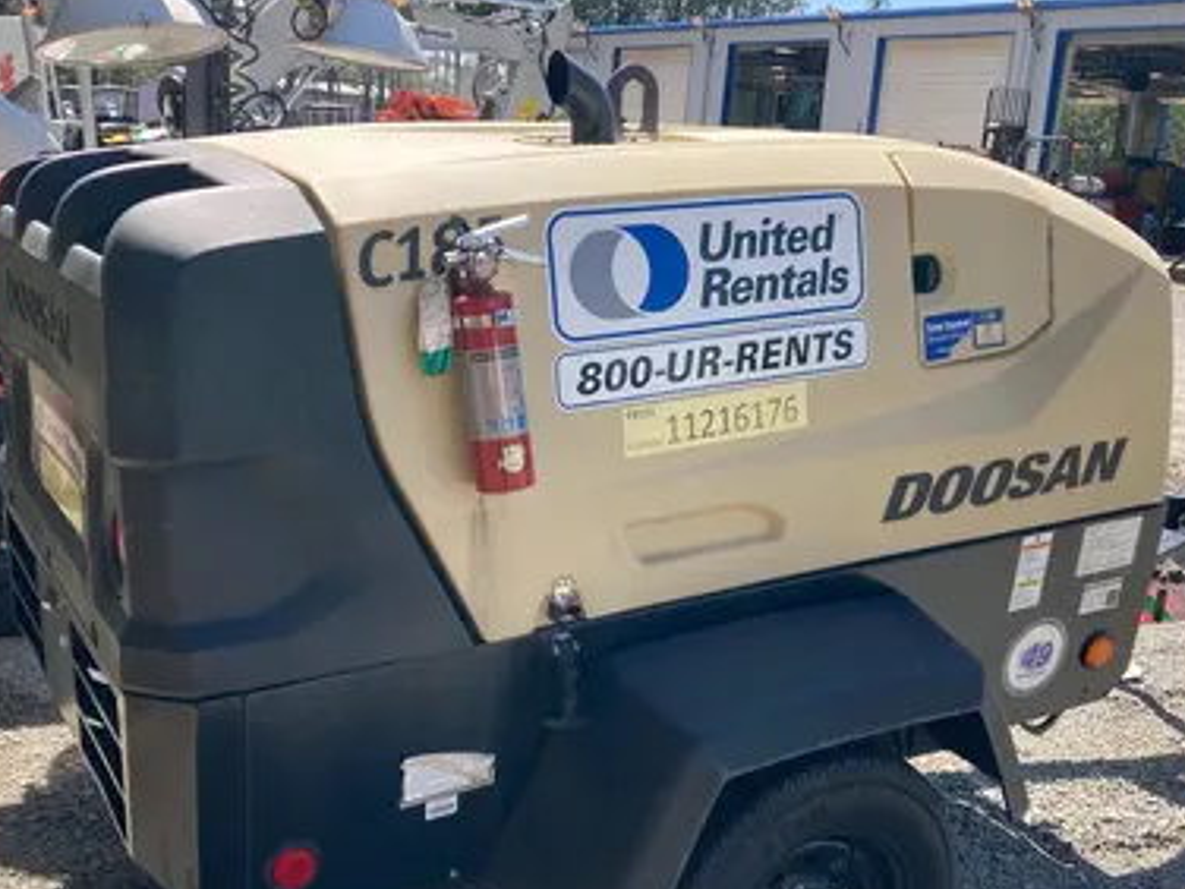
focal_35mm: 41
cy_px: 490
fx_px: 1404
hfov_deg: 45.8
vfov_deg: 35.1
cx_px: 586
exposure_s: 1/787
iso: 20
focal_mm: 3.99
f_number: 1.8
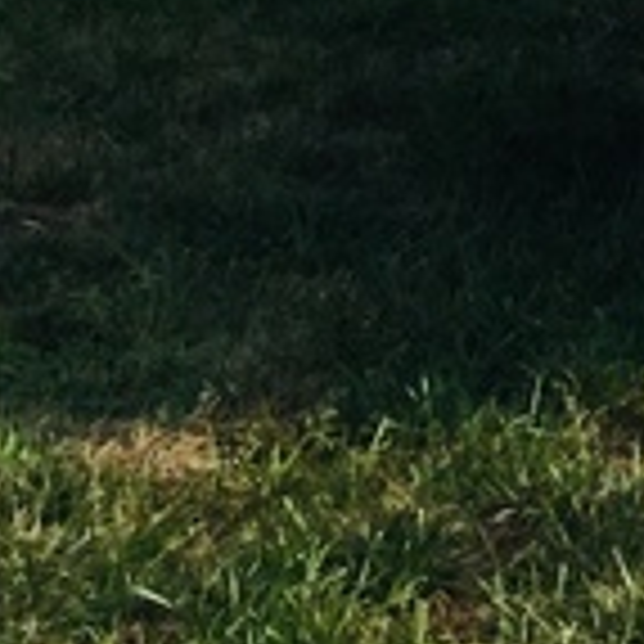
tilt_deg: +3.8
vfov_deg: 8.2
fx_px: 4125
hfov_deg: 7.6
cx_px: 2049
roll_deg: +0.4
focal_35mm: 196
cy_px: -919
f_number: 2.4
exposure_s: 1/1942
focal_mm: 3.3
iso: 25
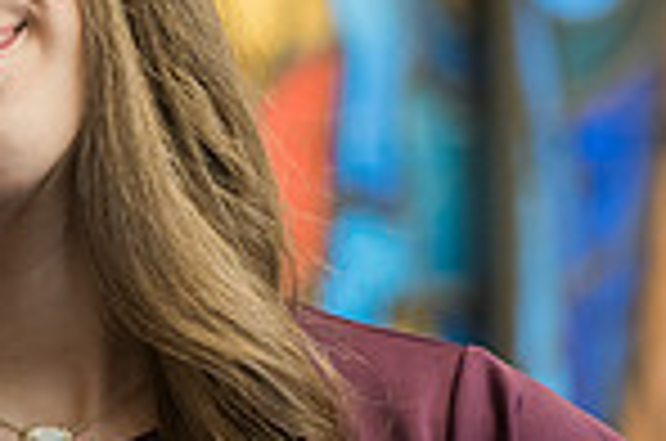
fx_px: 9322
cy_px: 75
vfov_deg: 2.7
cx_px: -464
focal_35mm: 505
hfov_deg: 4.1
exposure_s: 1/100
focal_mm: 116
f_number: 3.5
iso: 1000
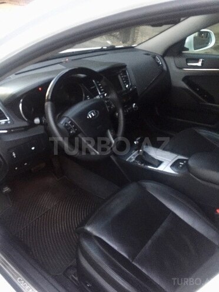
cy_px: 146
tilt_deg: -26.2
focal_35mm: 29
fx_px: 245
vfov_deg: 61.7
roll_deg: -1.3
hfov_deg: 48.2
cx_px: 110
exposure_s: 1/17
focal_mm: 4.15
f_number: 2.2
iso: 320
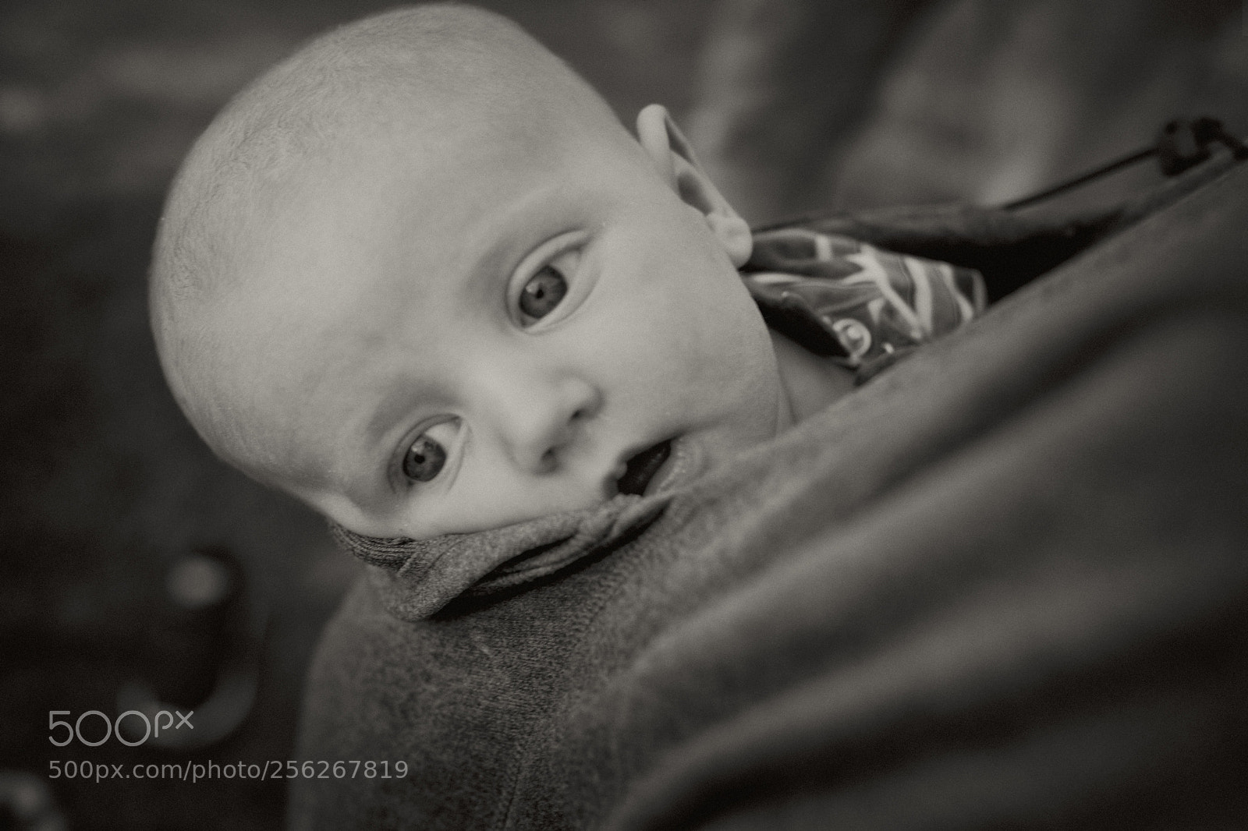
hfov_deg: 37.5
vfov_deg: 25.5
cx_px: 624
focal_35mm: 53
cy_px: 416
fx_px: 1837
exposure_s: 1/105
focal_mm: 35
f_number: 3.2
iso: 200
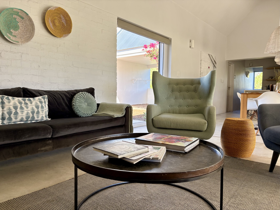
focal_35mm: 26
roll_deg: -0.4
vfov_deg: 53.1
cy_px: 105
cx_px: 140
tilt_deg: -2.5
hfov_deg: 67.3
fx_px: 210
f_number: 1.6
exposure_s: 1/232
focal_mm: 5.96
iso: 64
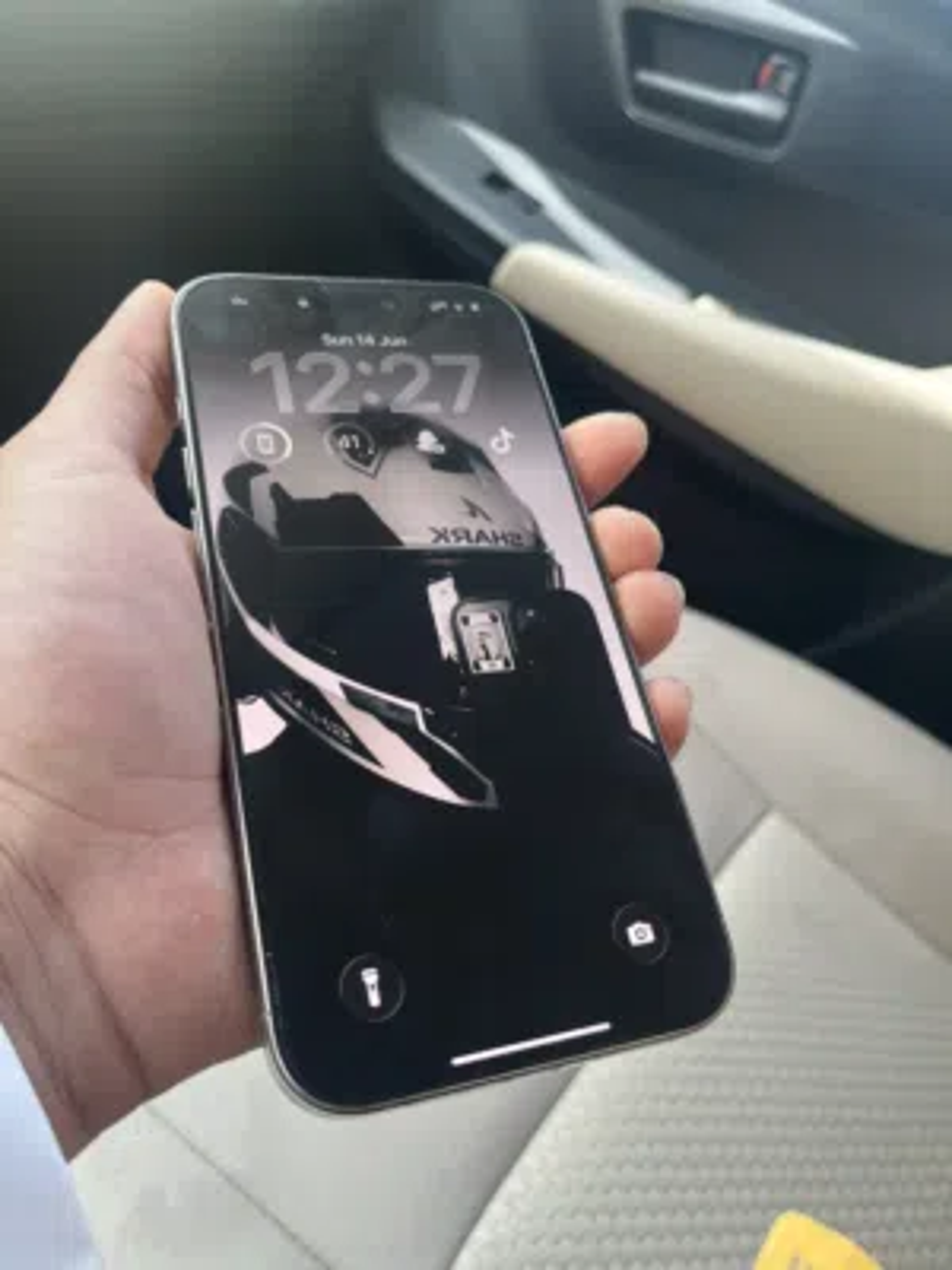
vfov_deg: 67.3
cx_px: 476
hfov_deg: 53.1
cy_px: 635
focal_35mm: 26
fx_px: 953
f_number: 1.6
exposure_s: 1/121
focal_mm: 5.1
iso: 80
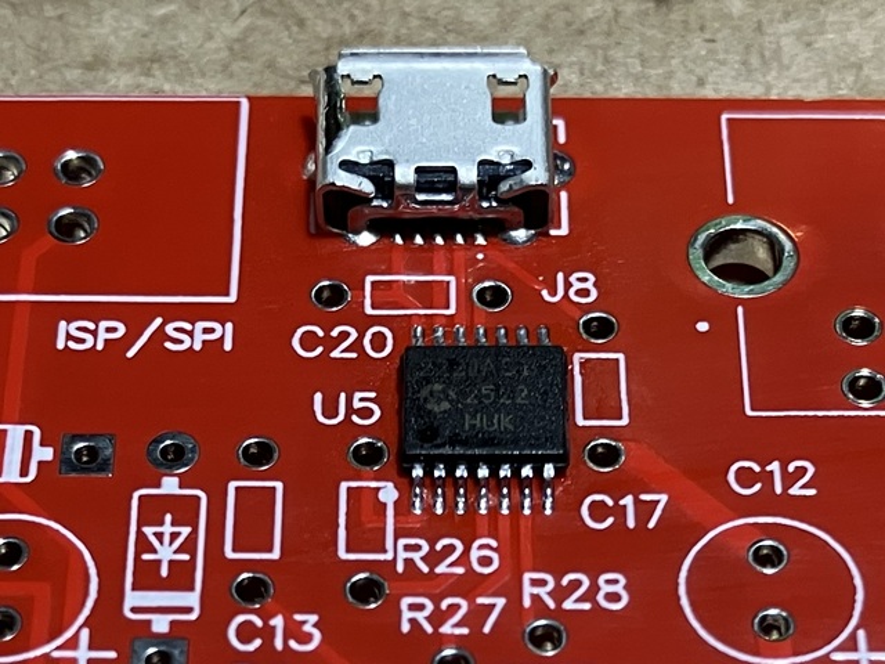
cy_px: 332
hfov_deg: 63.4
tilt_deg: -55.8
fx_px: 716
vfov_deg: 49.7
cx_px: 442
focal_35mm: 28
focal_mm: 3.99
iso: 100
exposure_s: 1/60
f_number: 1.8
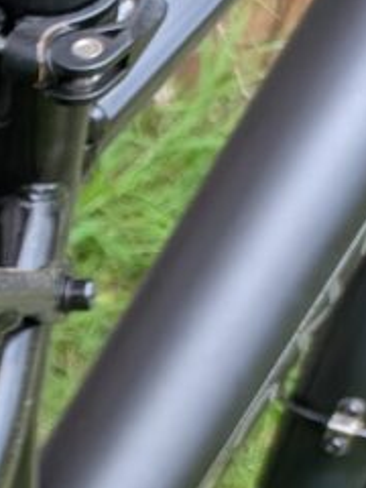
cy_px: 728
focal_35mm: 120
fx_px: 1692
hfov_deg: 9.1
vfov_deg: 15.2
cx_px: -842
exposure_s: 1/215
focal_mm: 4.53
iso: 45
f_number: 1.7
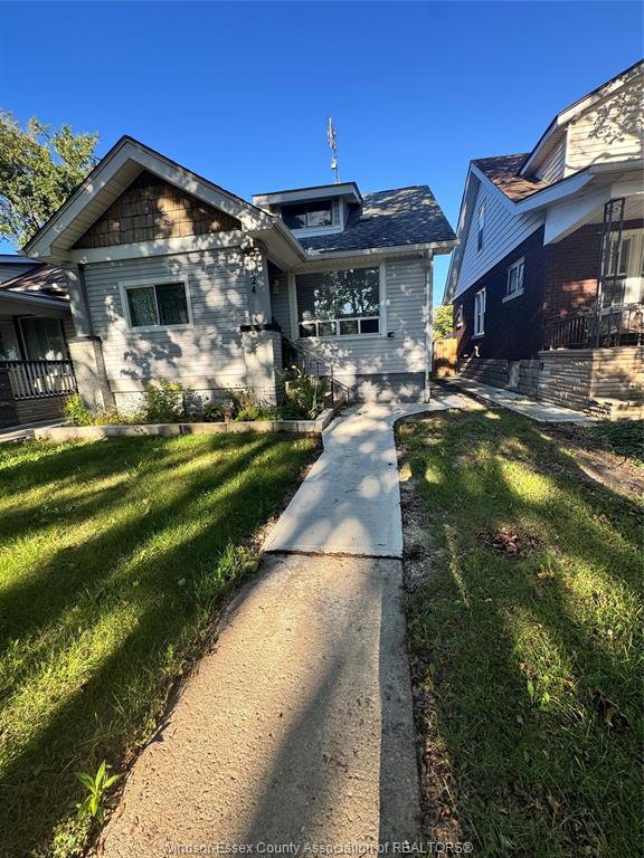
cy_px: 429
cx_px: 322
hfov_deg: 85.7
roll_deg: +3.1
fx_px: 347
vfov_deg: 102.1
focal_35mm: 14
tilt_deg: -11.1
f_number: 2.2
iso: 40
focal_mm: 2.22
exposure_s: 1/334
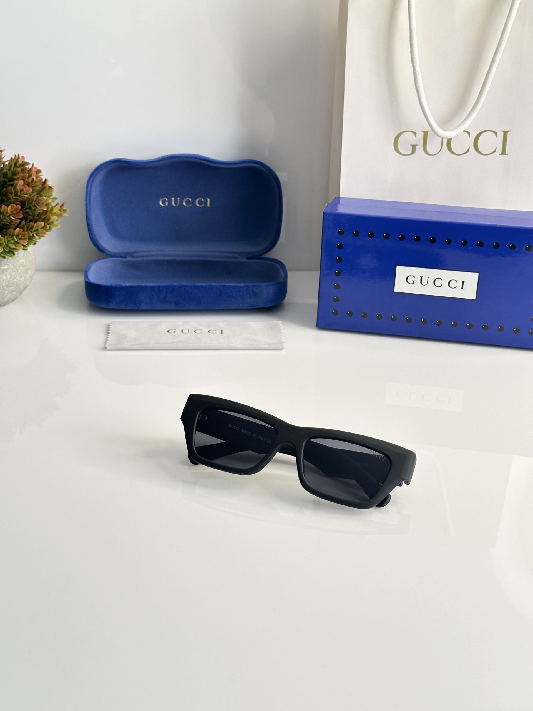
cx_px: 266
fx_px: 985
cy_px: 356
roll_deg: -1.6
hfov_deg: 30.3
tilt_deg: -24.7
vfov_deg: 39.7
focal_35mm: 48
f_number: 1.78
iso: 100
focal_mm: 6.86
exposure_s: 1/60
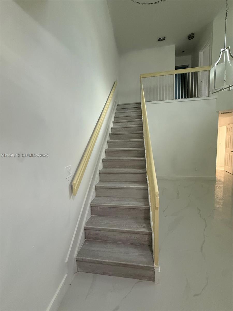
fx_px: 126
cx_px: 116
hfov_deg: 85.7
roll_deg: +1.8
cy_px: 156
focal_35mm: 14
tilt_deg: -5.0
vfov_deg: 102.1
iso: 320
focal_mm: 2.22
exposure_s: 1/120
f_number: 2.2
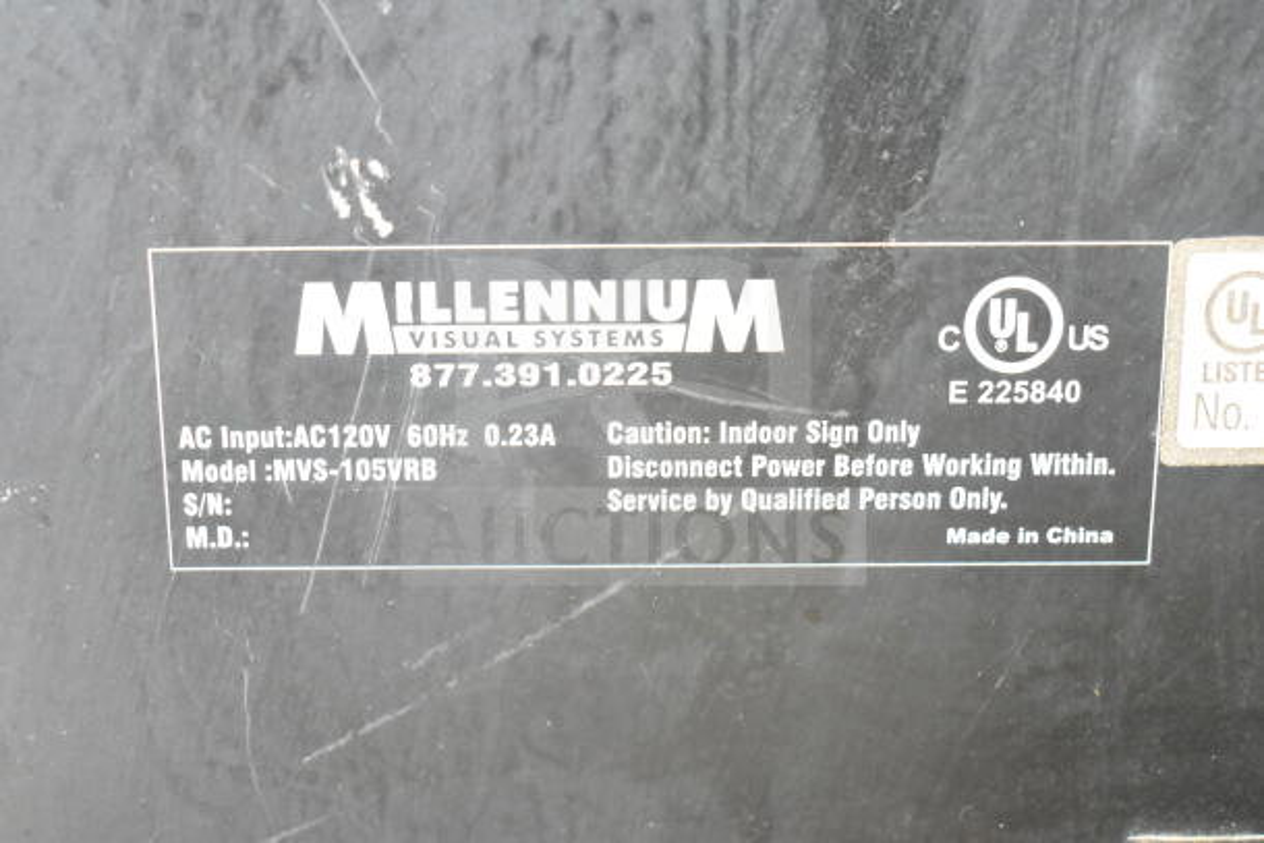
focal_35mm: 57
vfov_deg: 23.8
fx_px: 2002
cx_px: 632
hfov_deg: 35.0
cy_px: 422
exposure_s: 1/60
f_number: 4.8
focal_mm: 38
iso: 9000
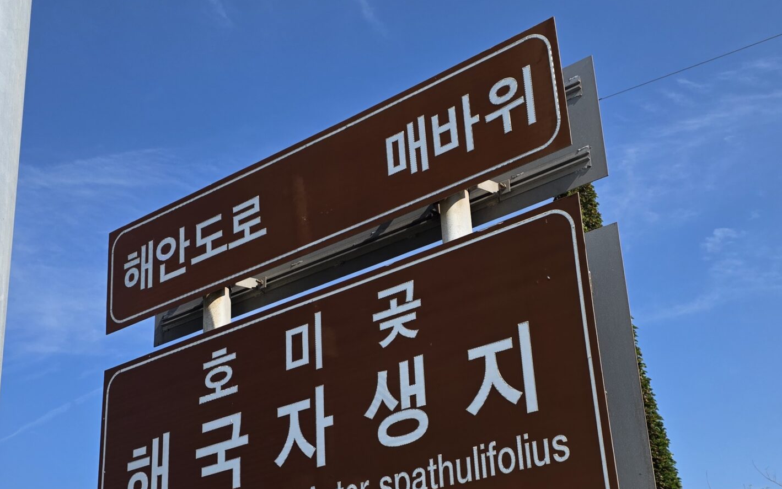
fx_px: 938
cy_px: 341
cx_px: 502
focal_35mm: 44
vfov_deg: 29.0
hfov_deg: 44.8
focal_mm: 6.3
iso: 80
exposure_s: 1/6809
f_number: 1.7
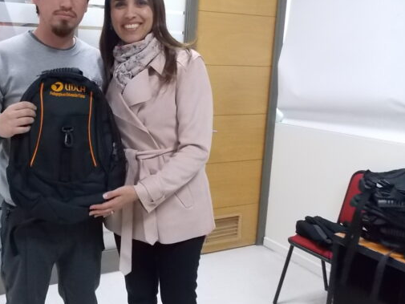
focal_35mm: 35
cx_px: 108
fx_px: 410
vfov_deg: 40.7
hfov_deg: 50.7
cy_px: 152
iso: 400
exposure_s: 1/20
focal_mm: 4
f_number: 3.1
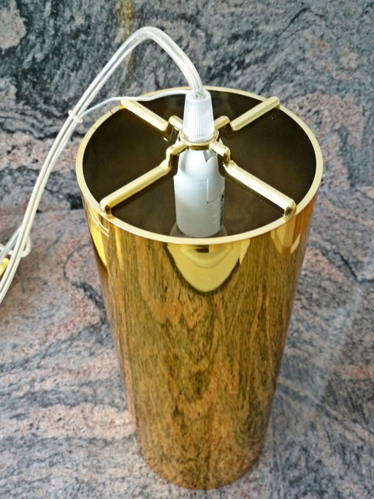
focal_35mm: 35
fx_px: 504
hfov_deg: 40.7
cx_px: 187
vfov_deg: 52.6
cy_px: 250
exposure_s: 1/10
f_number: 3.5
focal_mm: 5.7
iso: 400
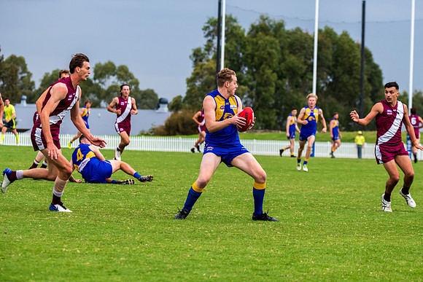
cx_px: 212
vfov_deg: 6.9
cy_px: 141
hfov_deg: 10.3
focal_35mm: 200
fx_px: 2350
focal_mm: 200
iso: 1000
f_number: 8
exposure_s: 1/1250
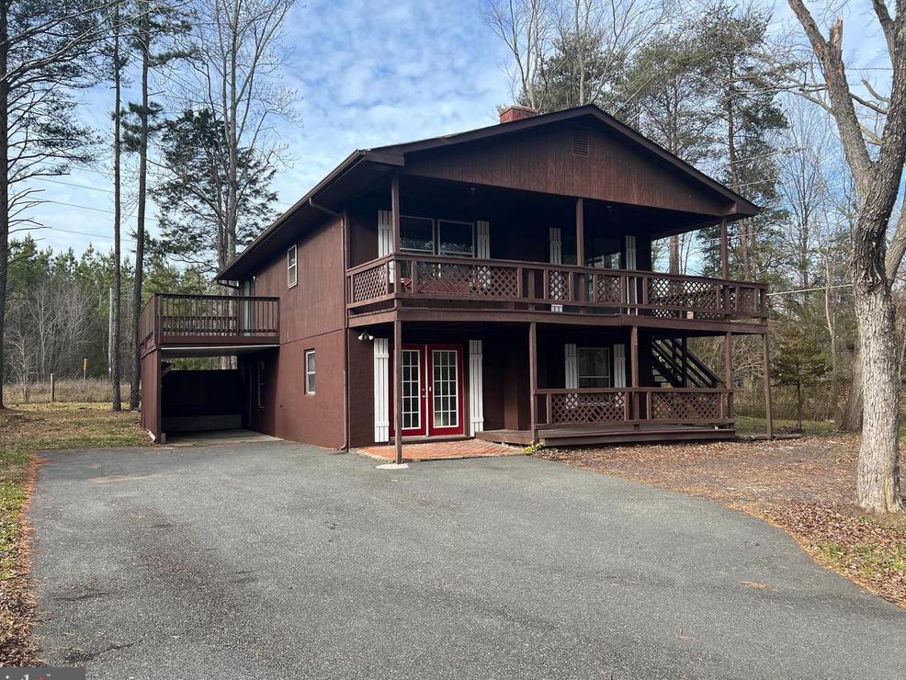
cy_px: 352
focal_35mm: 27
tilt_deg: +2.6
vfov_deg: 51.4
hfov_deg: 65.3
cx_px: 441
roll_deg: +1.1
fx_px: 707
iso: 50
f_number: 1.5
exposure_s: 1/1280
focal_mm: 5.7
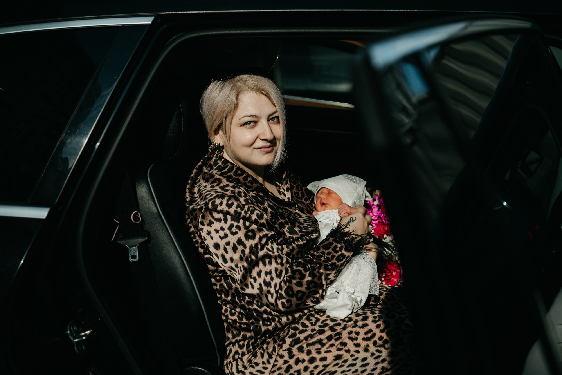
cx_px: 281
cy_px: 188
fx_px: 812
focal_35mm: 52
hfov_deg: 38.2
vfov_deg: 26.0
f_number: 3.2
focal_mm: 52
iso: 64
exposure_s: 1/800
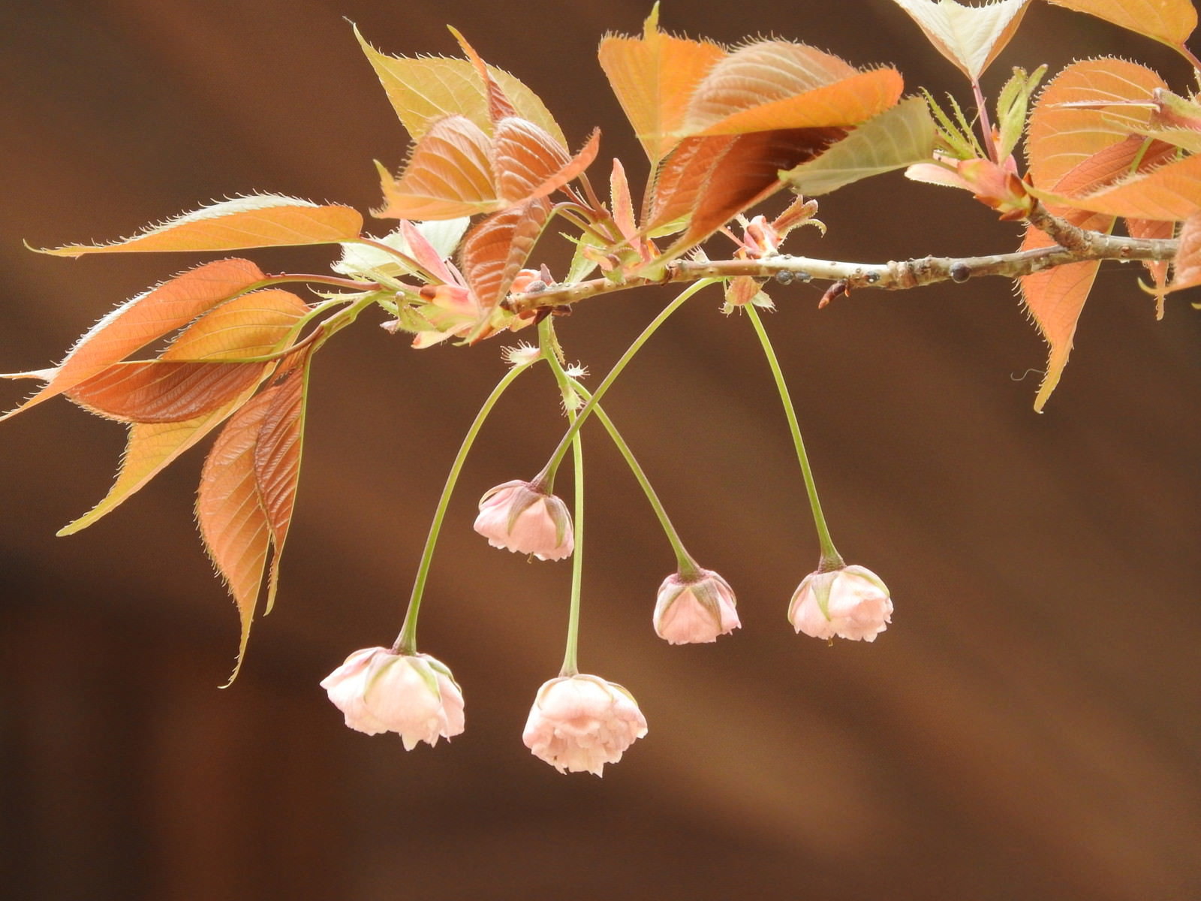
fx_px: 19082
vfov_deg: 2.7
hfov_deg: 3.6
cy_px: 450
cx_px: 600
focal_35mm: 550
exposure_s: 1/200
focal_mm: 98.5
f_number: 5.6
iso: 400
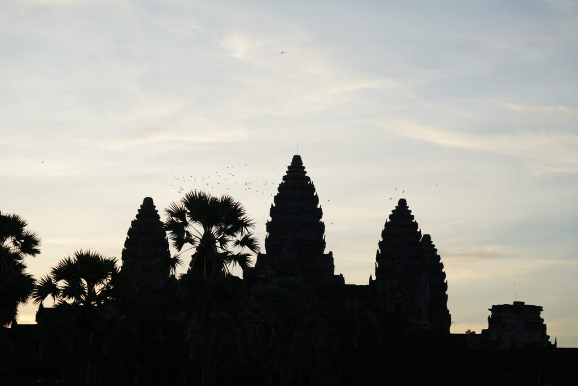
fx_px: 1509
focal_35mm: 94
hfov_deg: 21.7
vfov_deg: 14.6
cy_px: 193
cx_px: 289
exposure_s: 1/250
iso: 100
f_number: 5
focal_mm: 94
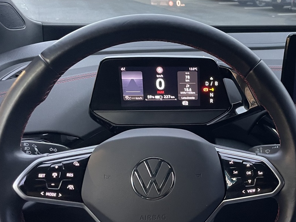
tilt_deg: -24.3
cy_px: 145
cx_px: 234
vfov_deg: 30.7
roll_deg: +1.2
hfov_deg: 39.0
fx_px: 402
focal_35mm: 47
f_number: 1.6
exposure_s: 1/26
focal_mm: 4.2
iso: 500
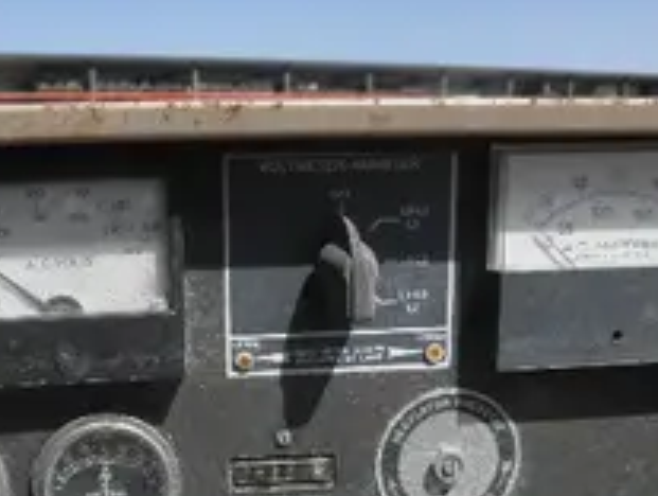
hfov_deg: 34.9
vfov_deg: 26.1
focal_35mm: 54
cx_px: 181
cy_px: 461
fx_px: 1028
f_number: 8.5
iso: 64
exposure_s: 1/125
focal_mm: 5
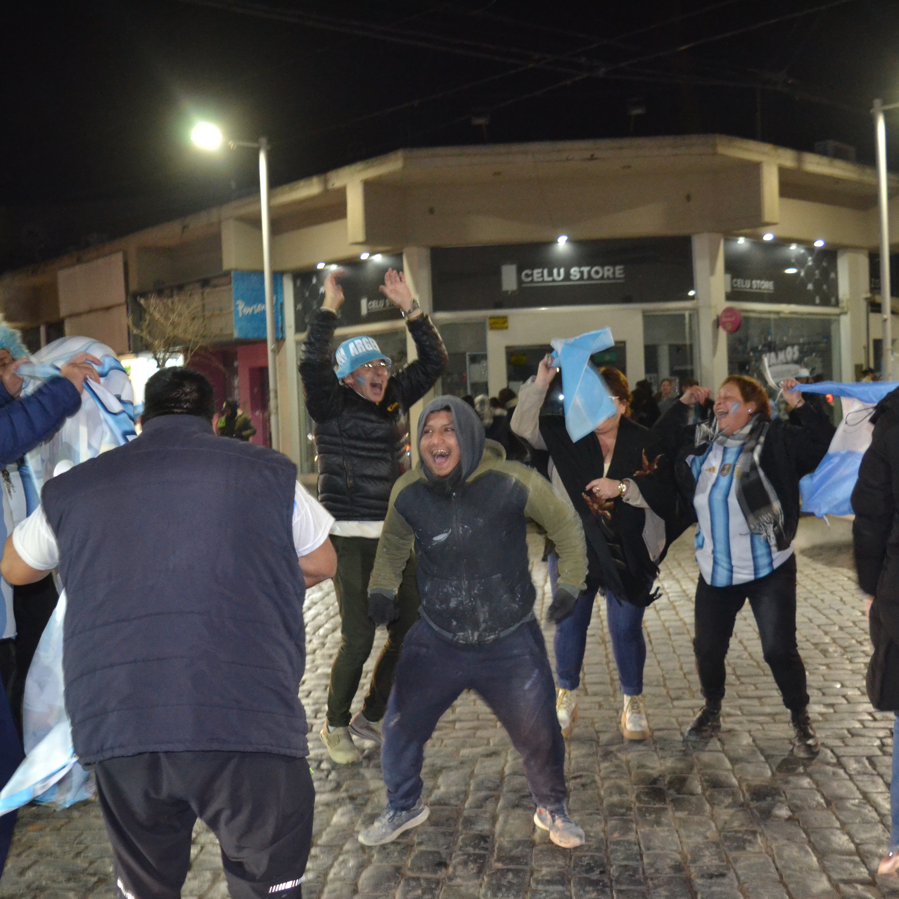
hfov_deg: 42.8
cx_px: 486
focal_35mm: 39
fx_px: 1146
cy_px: 451
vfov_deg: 42.8
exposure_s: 1/60
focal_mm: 20
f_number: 3.8
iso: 1800
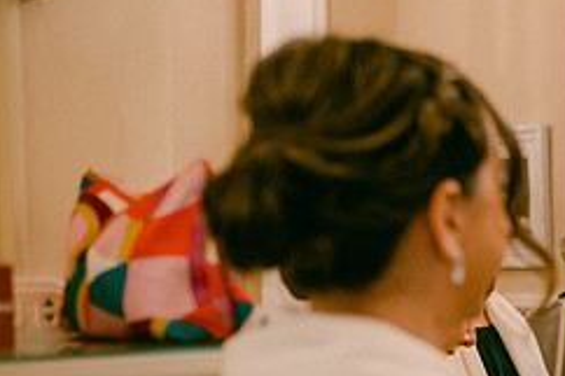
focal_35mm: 84
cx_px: 675
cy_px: 311
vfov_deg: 16.1
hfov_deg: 22.4
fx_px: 1317
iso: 1000
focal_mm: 35
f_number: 2
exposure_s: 1/320
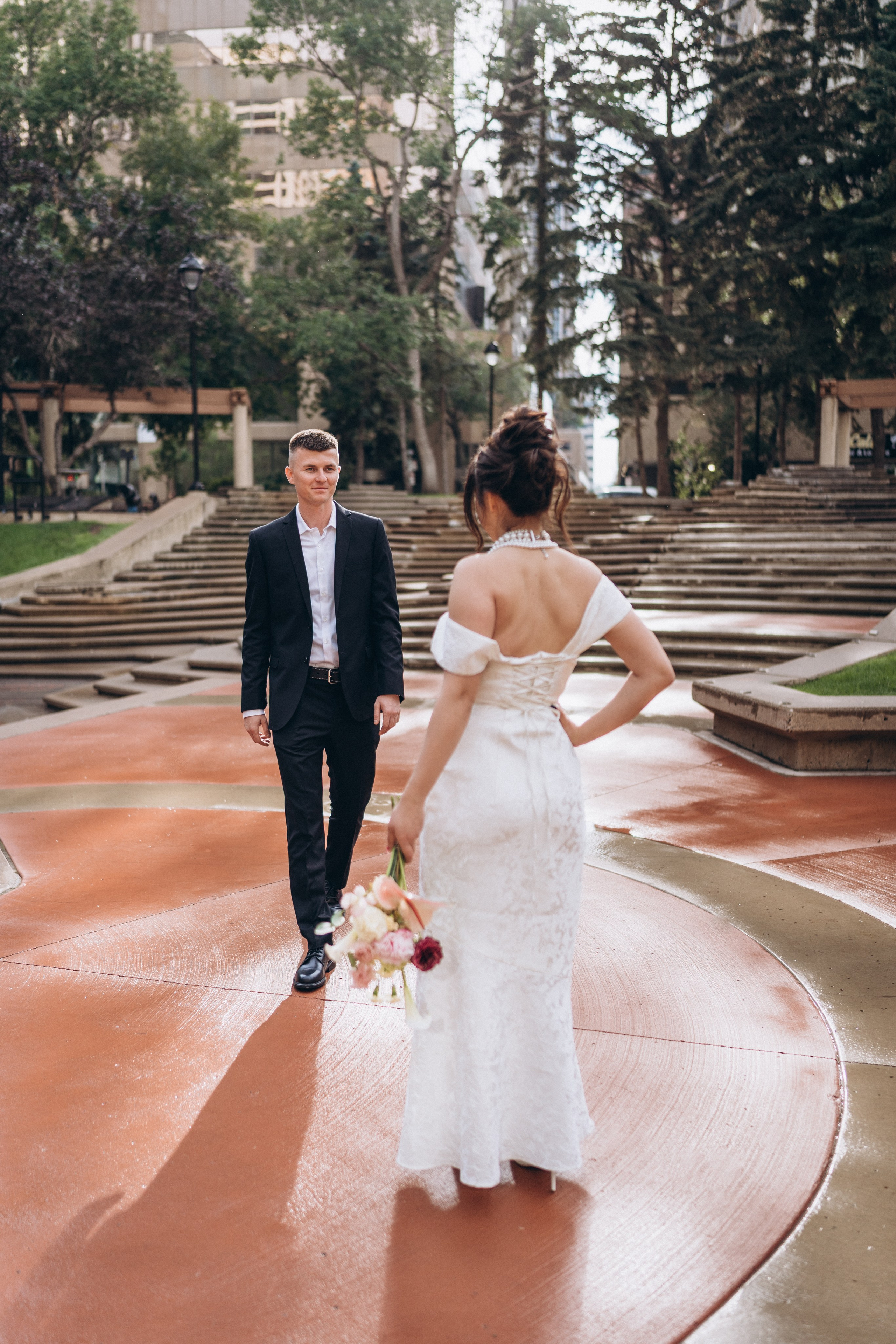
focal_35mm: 35
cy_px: 672
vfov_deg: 54.4
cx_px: 448
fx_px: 1307
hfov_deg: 37.9
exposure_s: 1/4000
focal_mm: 35
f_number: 1.4
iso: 100
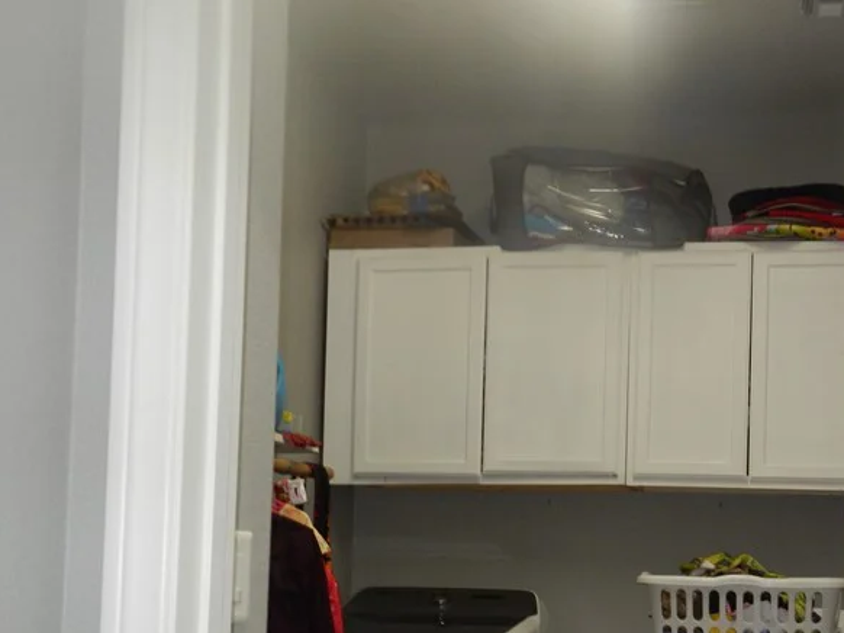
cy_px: 534
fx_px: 1072
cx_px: 642
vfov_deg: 31.7
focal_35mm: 44
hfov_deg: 41.6
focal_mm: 4.5
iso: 200
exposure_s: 1/30
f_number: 3.2
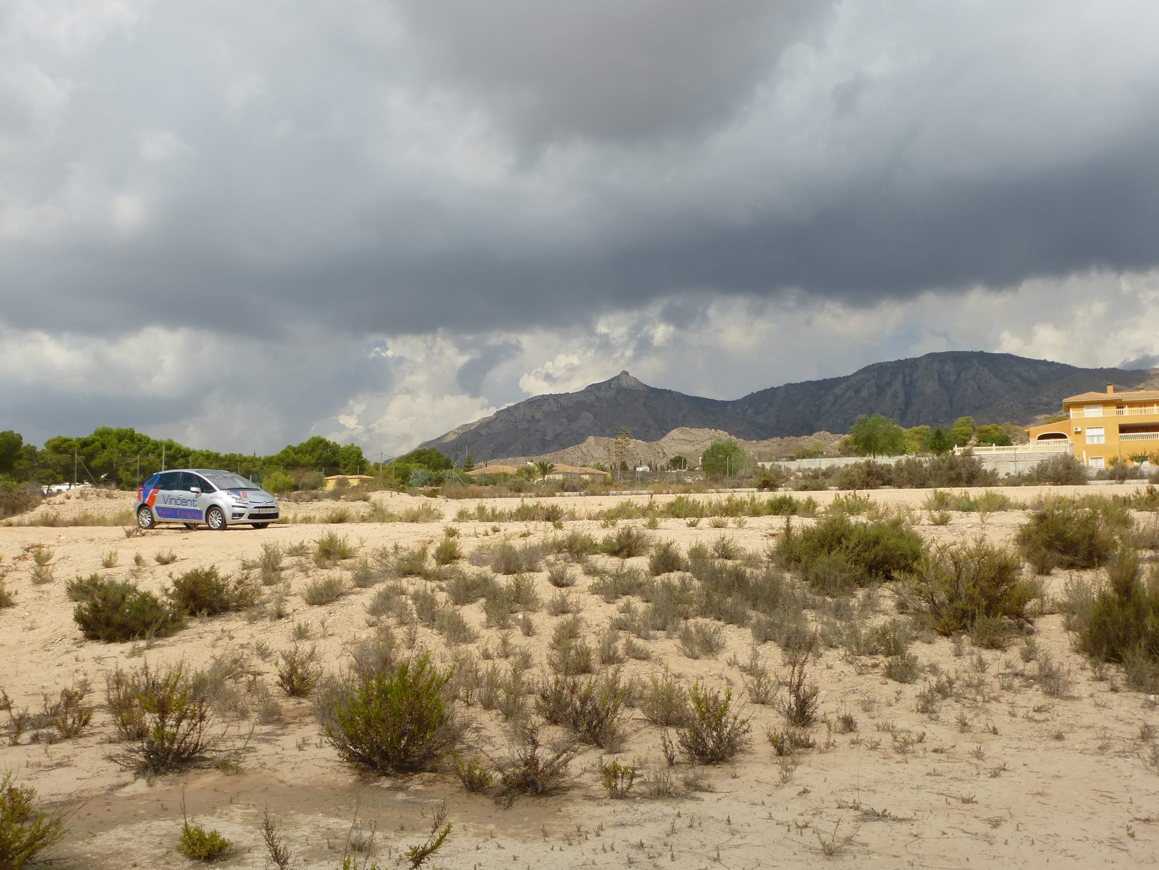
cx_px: 580
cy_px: 435
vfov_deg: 46.8
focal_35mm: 30
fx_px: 1004
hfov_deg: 60.0
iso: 100
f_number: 4
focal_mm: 5.4
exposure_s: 1/1600
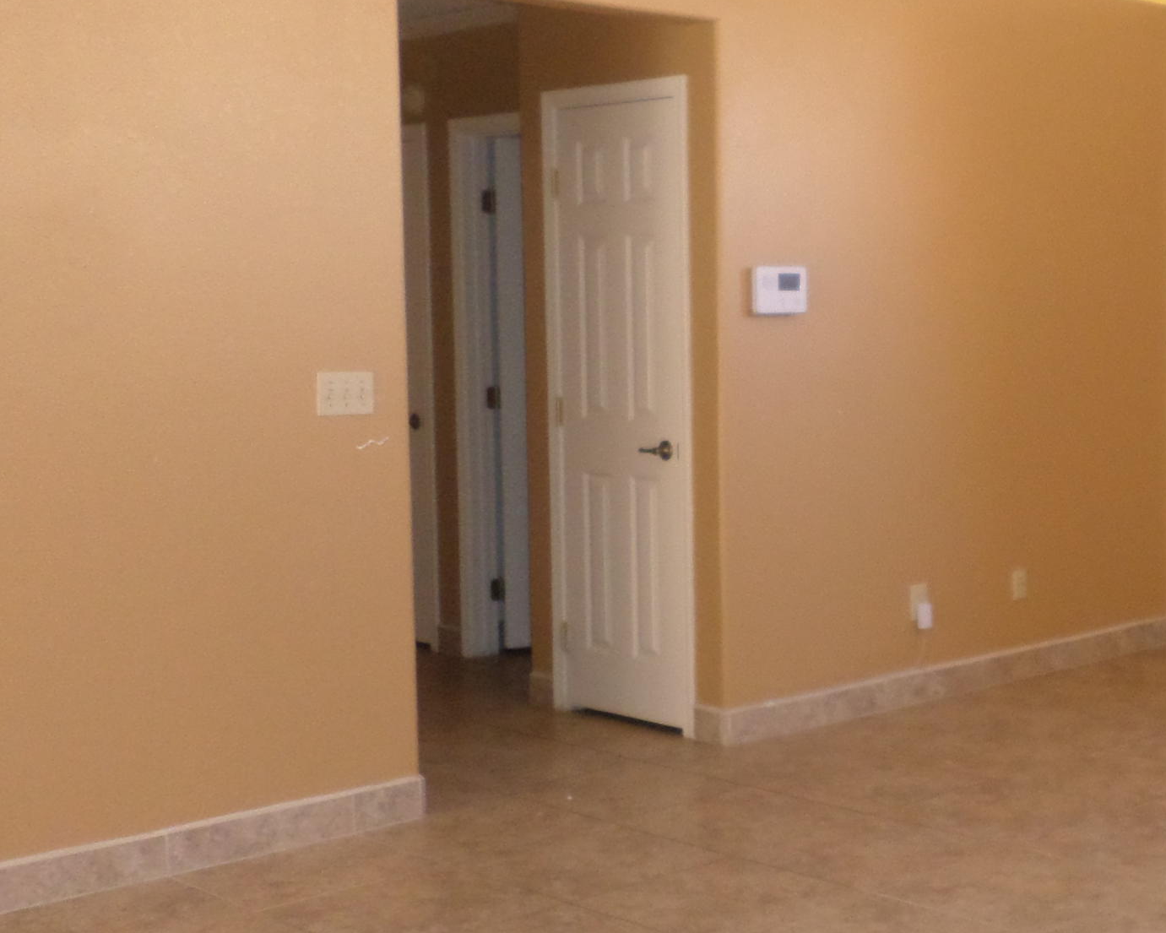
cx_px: 1037
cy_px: 465
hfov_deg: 33.6
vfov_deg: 28.6
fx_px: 1829
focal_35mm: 53
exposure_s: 1/30
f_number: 2.5
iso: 200
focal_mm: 4.5
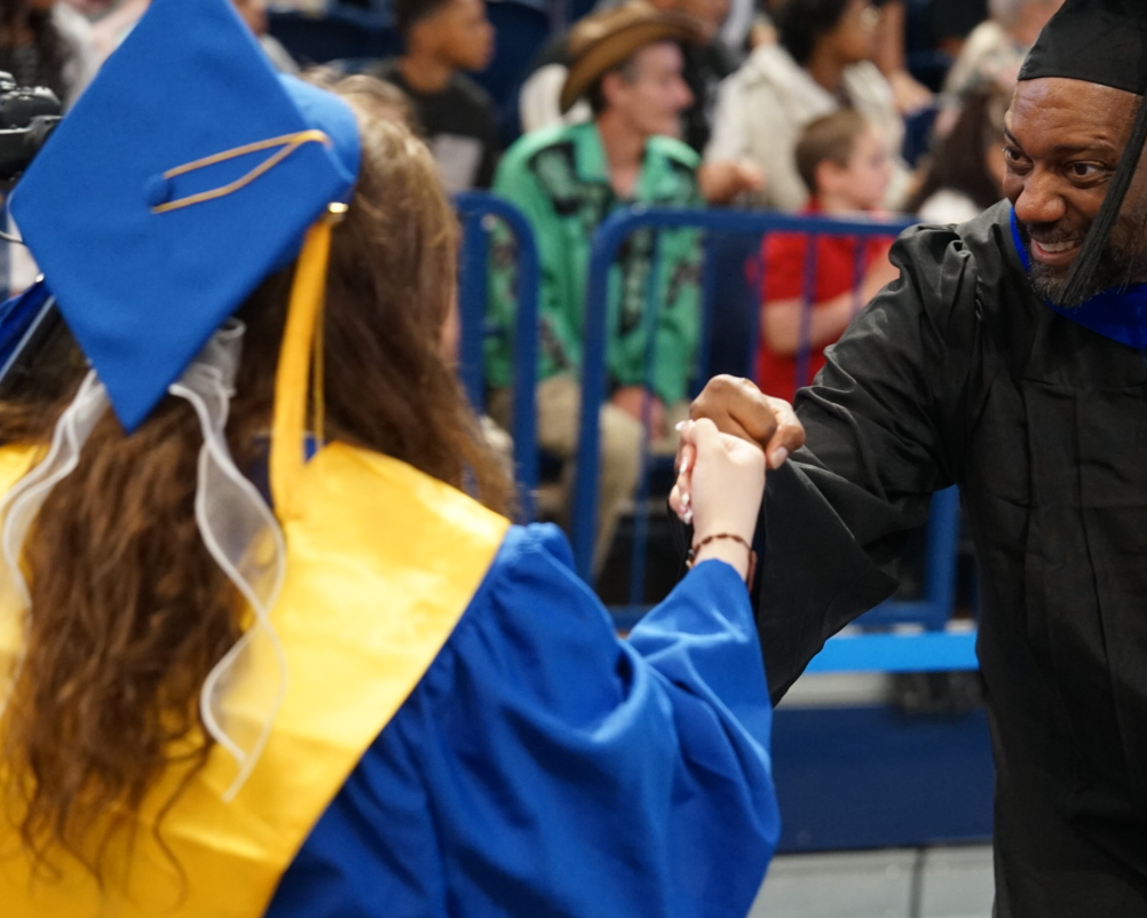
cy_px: 538
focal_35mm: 106
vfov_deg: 14.5
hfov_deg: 18.1
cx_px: 683
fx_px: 3599
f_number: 2.8
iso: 2500
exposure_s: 1/160
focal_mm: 70
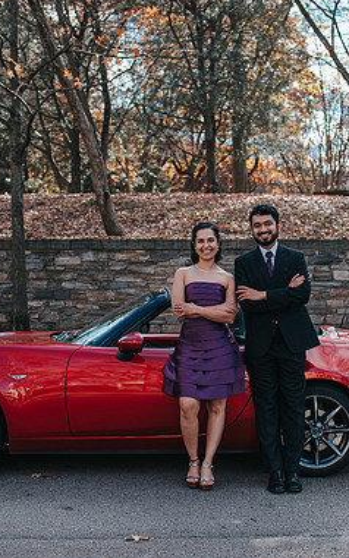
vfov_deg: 32.9
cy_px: 318
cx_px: 228
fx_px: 944
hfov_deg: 20.9
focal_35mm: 62
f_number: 3.2
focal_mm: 35
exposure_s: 1/640
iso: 280
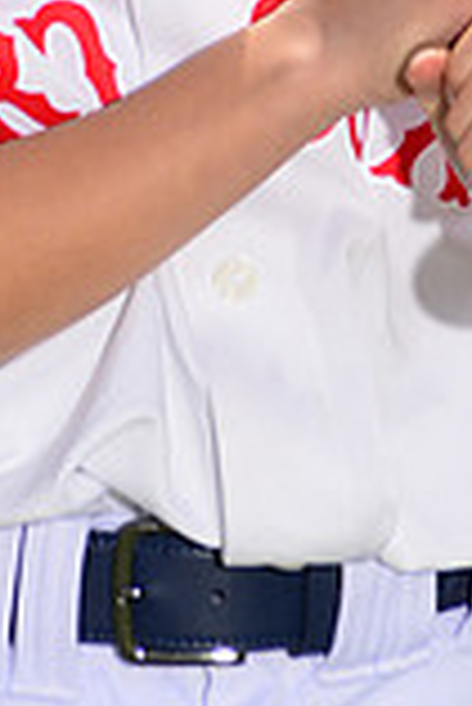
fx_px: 14501
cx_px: 56
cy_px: -220
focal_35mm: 739
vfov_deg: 2.8
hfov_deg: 1.9
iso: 125
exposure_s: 1/200
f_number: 11
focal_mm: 200
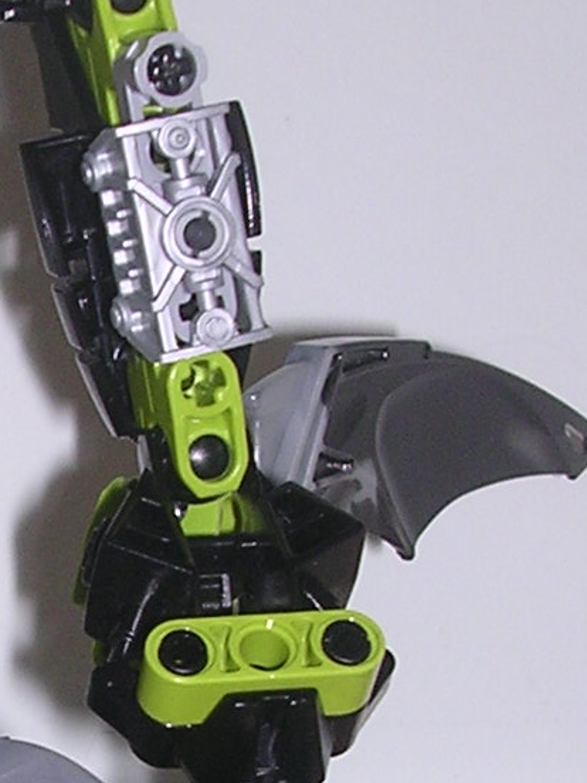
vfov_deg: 13.9
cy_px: 706
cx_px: -248
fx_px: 3188
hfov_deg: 10.2
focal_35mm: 141
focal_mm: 5.8
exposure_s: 1/60.1
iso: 100
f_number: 2.8
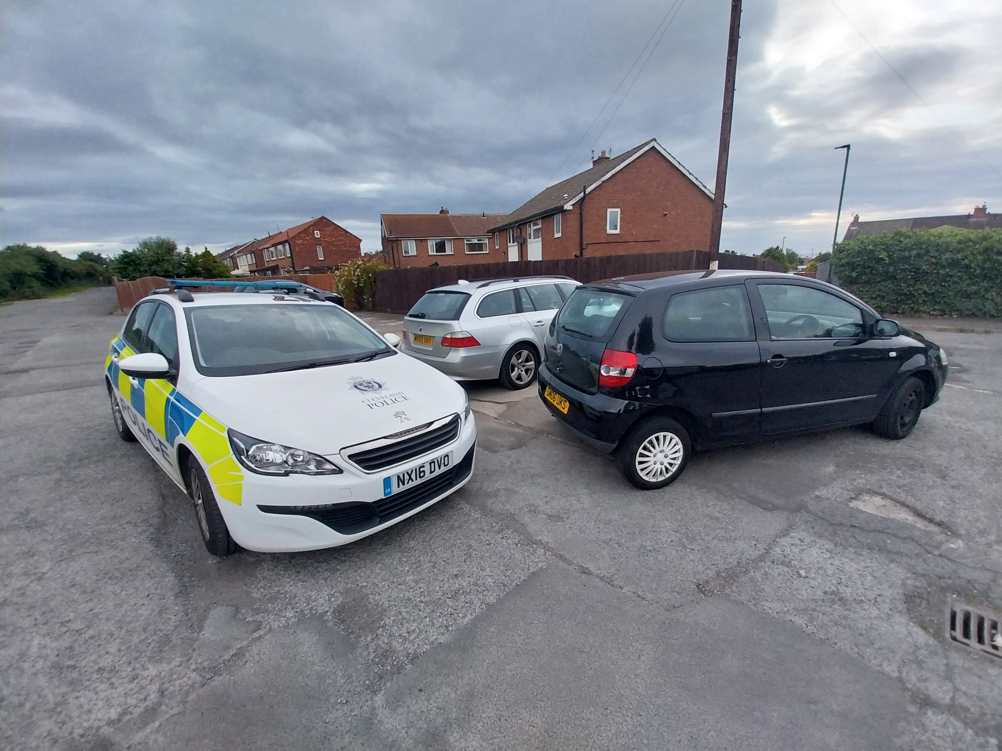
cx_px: 501
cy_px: 376
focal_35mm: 13
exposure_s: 1/125
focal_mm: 1.13
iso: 64
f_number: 2.2
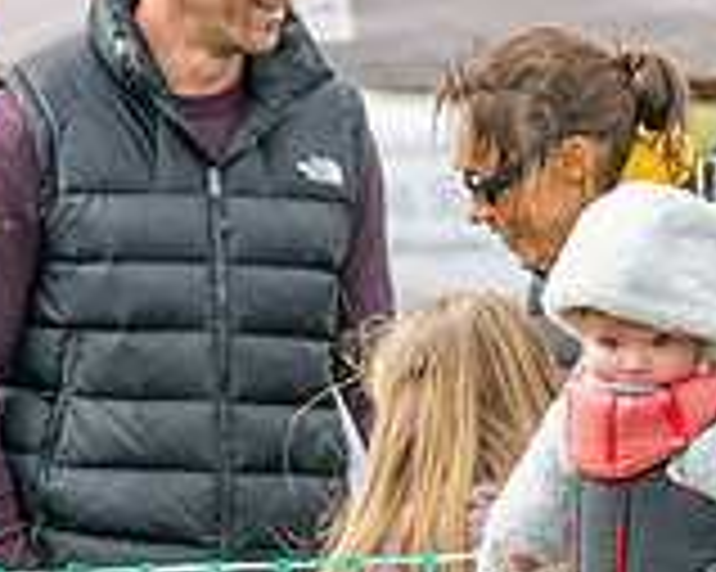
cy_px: 892
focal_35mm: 686
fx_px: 14528
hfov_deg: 2.8
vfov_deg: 2.3
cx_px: 922
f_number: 4.5
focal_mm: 115
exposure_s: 1/2000
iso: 400
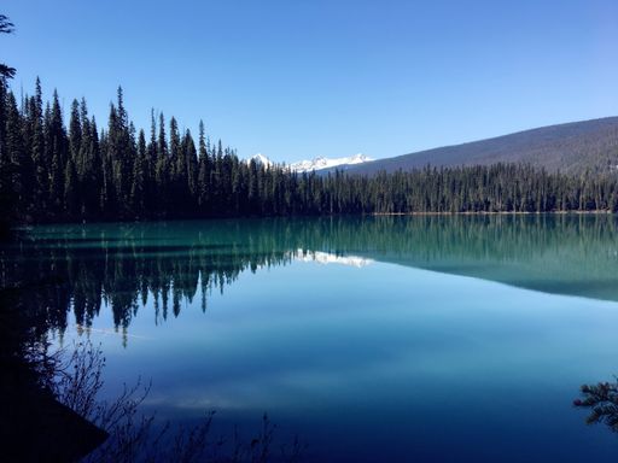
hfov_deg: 61.7
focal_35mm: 29
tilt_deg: -1.9
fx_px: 518
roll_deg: +0.3
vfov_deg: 48.2
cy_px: 232
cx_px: 309
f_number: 2.2
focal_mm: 4.15
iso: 25
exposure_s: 1/1026
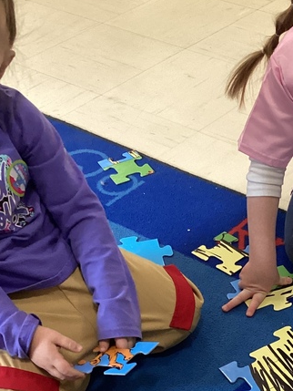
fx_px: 835
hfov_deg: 19.7
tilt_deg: -41.1
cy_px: 318
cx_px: 242
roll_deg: +3.6
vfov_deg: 25.8
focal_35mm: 74
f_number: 2.4
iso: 250
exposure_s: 1/50
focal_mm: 3.3
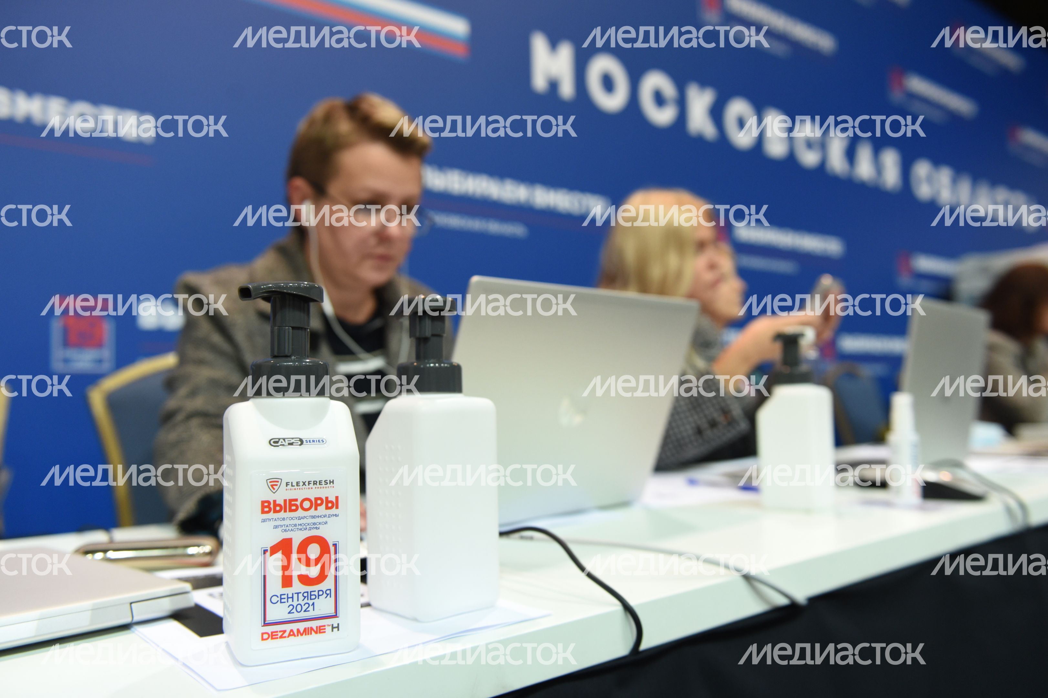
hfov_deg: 60.3
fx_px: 902
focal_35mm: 31
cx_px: 524
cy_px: 349
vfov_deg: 42.3
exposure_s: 1/320
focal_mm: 31
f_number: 4
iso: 2200
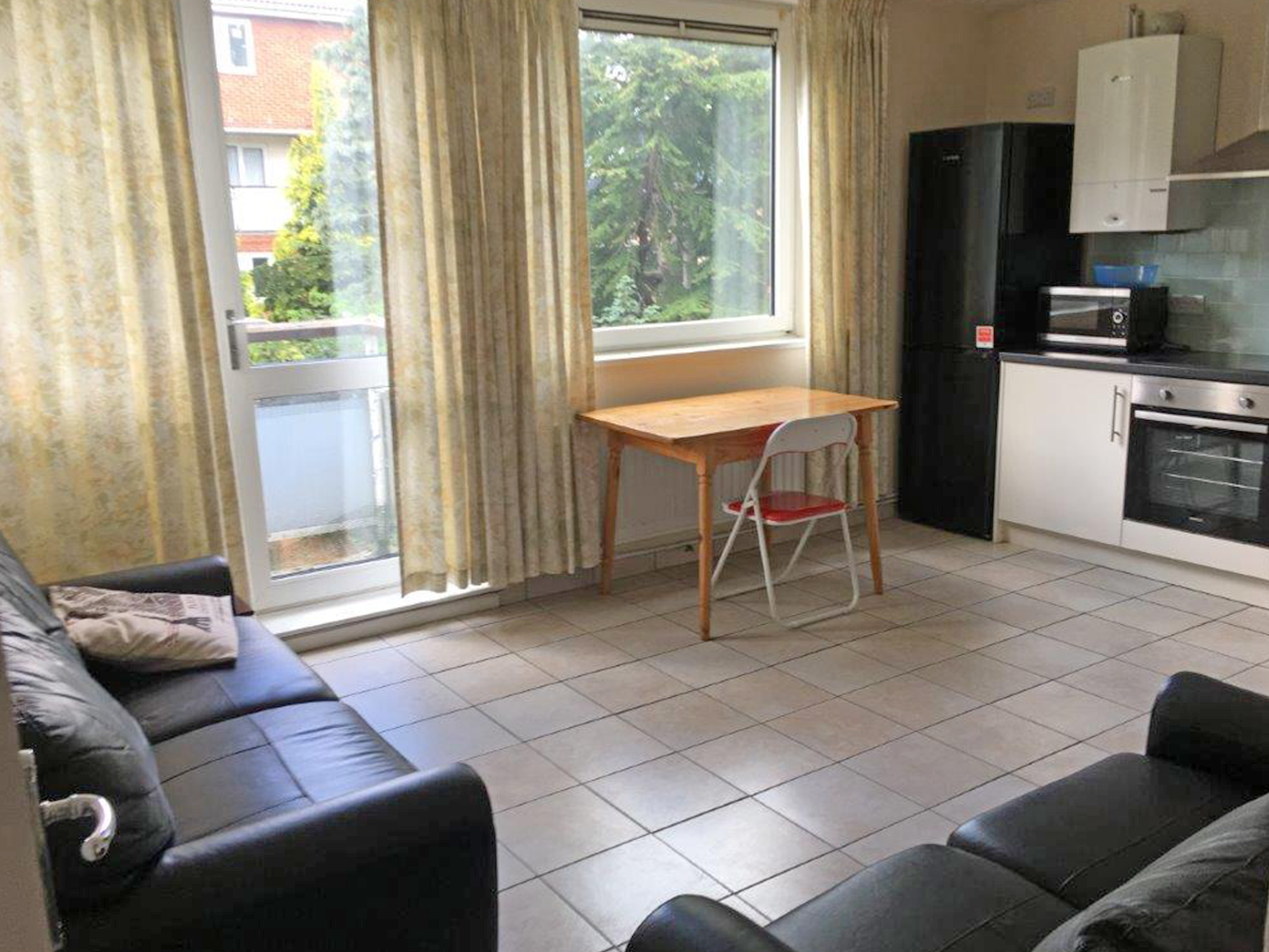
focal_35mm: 29
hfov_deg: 61.7
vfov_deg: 48.2
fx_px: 1063
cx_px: 634
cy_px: 476
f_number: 2.2
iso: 50
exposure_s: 1/33
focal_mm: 4.15
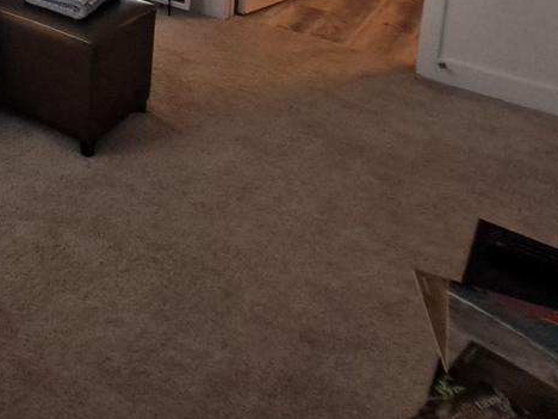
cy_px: -172
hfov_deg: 34.6
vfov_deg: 27.6
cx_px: -150
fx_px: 645
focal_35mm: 40
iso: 160
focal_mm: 1.74
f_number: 2.2
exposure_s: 1/40
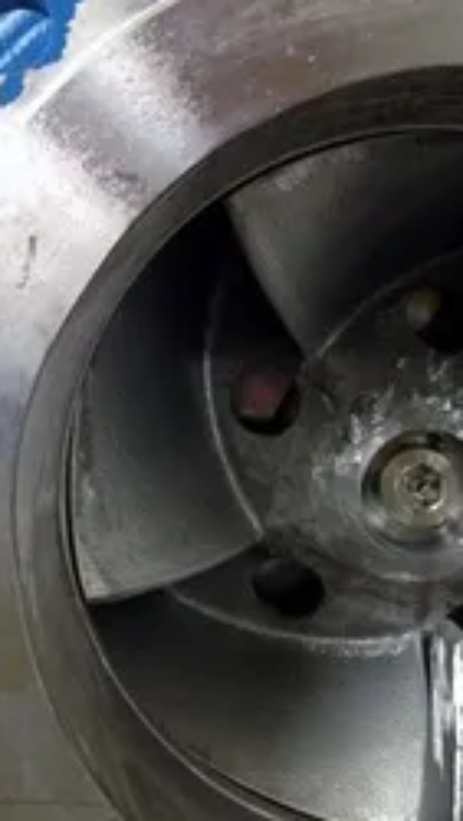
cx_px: 387
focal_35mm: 61
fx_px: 1329
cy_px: 486
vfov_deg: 34.2
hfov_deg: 19.5
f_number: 2.4
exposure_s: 1/20
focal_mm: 4.28
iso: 250
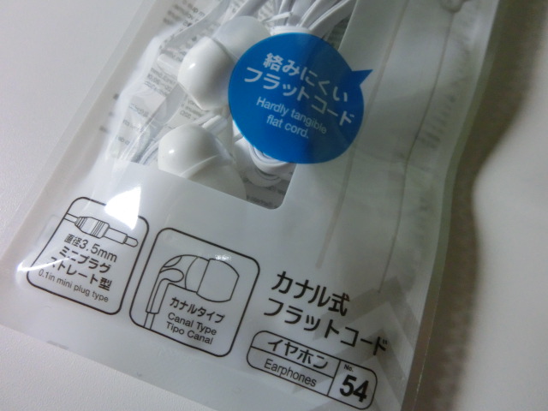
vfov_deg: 49.7
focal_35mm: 28
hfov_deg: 63.4
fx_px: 443
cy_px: 206
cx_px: 274
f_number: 3
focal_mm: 5
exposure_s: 1/125
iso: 500
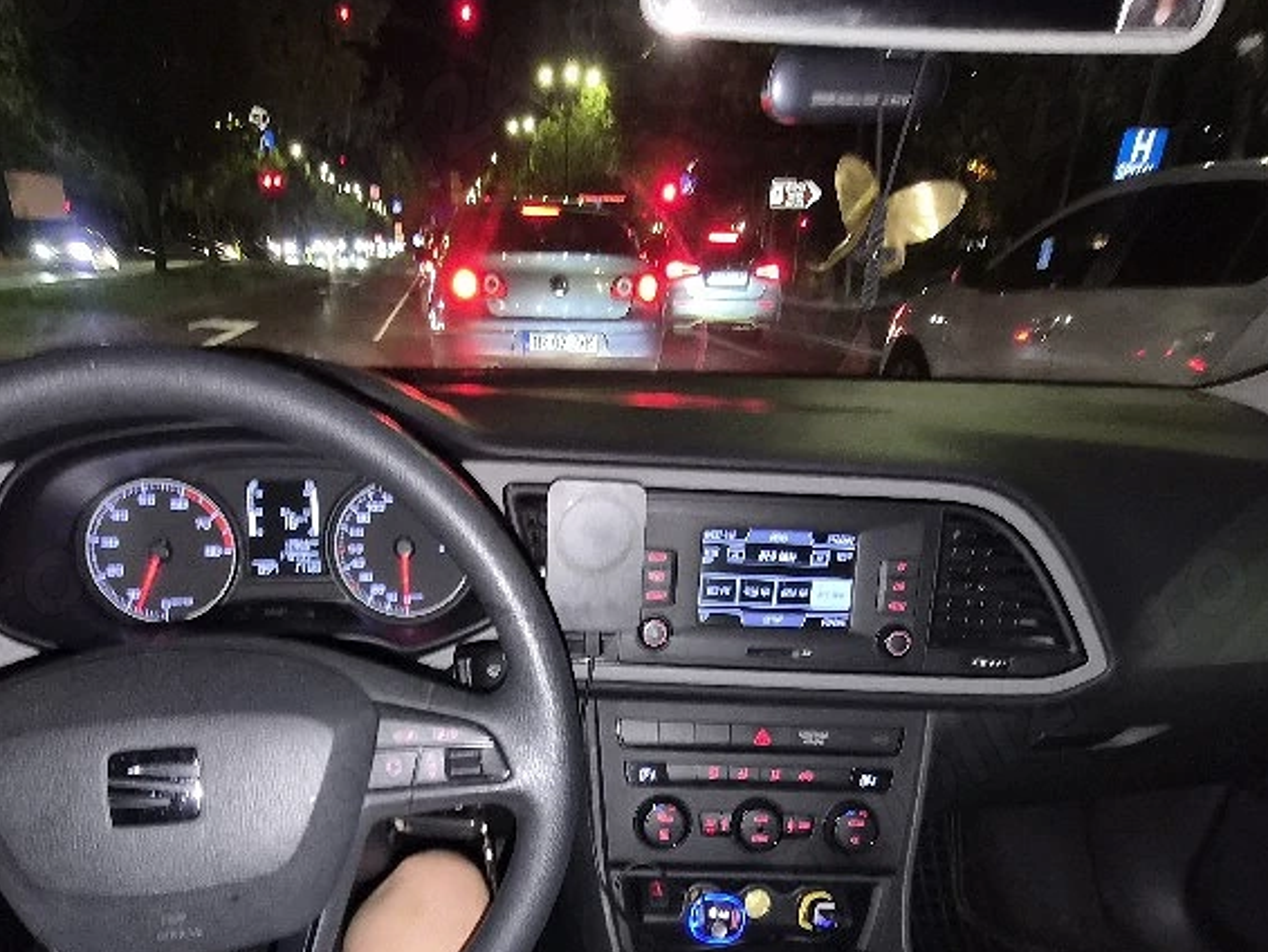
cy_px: 743
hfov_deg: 73.7
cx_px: 575
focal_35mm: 23
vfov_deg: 55.3
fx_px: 843
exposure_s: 1/10
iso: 125
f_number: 2.2
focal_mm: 1.7
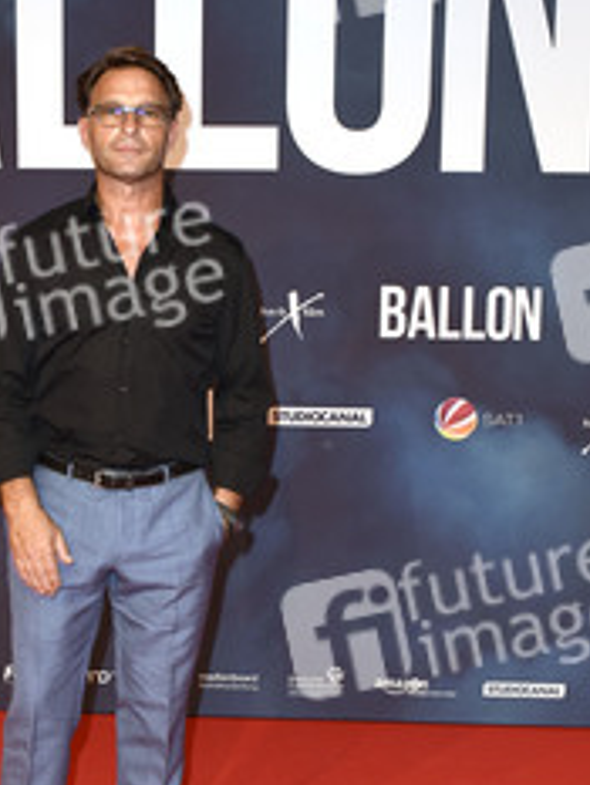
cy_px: 451
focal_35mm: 57
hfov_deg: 25.5
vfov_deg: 33.8
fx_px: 1290
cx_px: 148
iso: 320
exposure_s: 1/100
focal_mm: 23
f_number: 6.3
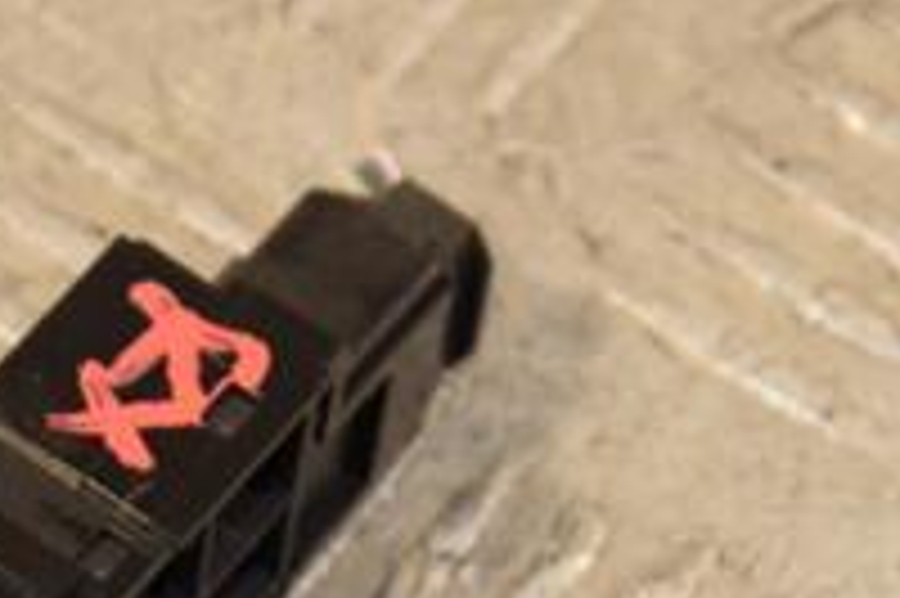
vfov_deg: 3.8
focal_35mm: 360
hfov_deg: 5.7
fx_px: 8992
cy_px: 679
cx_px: 310
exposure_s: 1/200
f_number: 7.1
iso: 800
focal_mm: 80
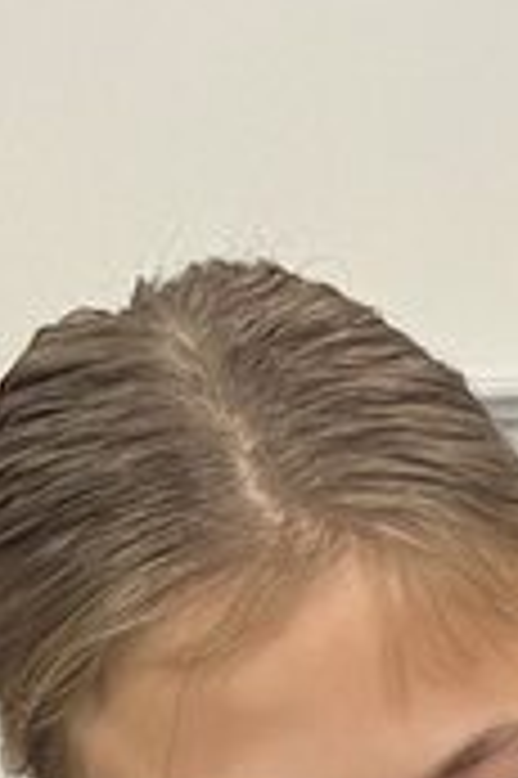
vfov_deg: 10.4
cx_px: 1288
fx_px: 3460
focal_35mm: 160
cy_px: 2060
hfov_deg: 7.9
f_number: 1.6
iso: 200
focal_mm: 5.1
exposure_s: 1/60
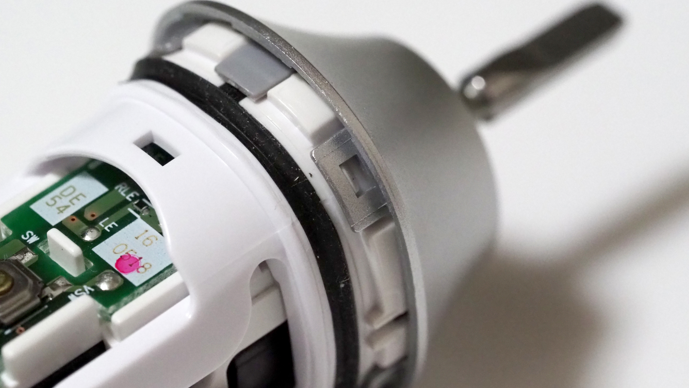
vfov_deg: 9.3
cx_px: 344
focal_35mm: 131
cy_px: 189
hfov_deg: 16.4
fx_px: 2393
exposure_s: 1/100
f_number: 5.6
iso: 6400
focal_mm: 60
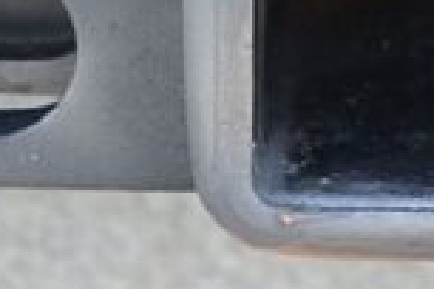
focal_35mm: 295
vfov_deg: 4.6
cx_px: 460
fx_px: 3557
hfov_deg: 6.9
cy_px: -65
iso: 400
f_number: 6
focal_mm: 47
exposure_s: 1/80
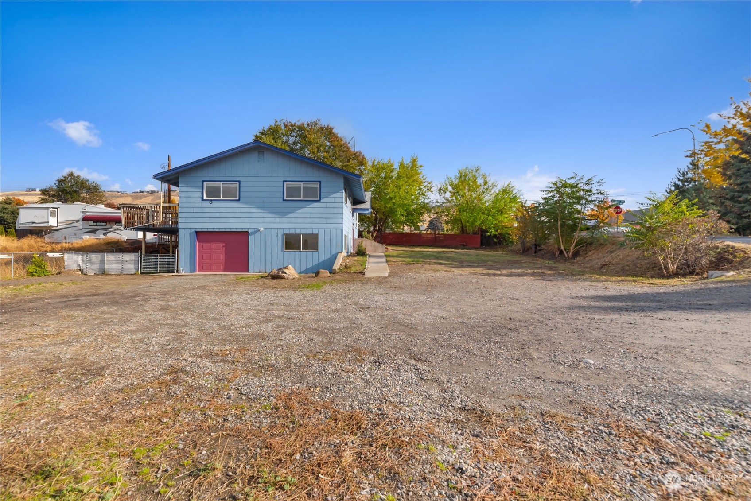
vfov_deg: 73.8
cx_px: 376
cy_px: 250
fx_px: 334
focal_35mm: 16
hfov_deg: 96.7
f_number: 7.1
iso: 100
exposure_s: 1/2000
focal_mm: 16
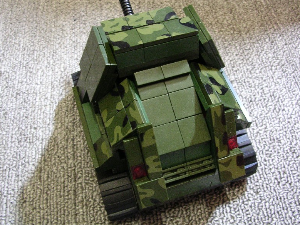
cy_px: 115
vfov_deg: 36.8
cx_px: 150
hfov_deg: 47.8
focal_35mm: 39
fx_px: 338
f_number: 2.8
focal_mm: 5.8
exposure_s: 1/3.1
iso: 400
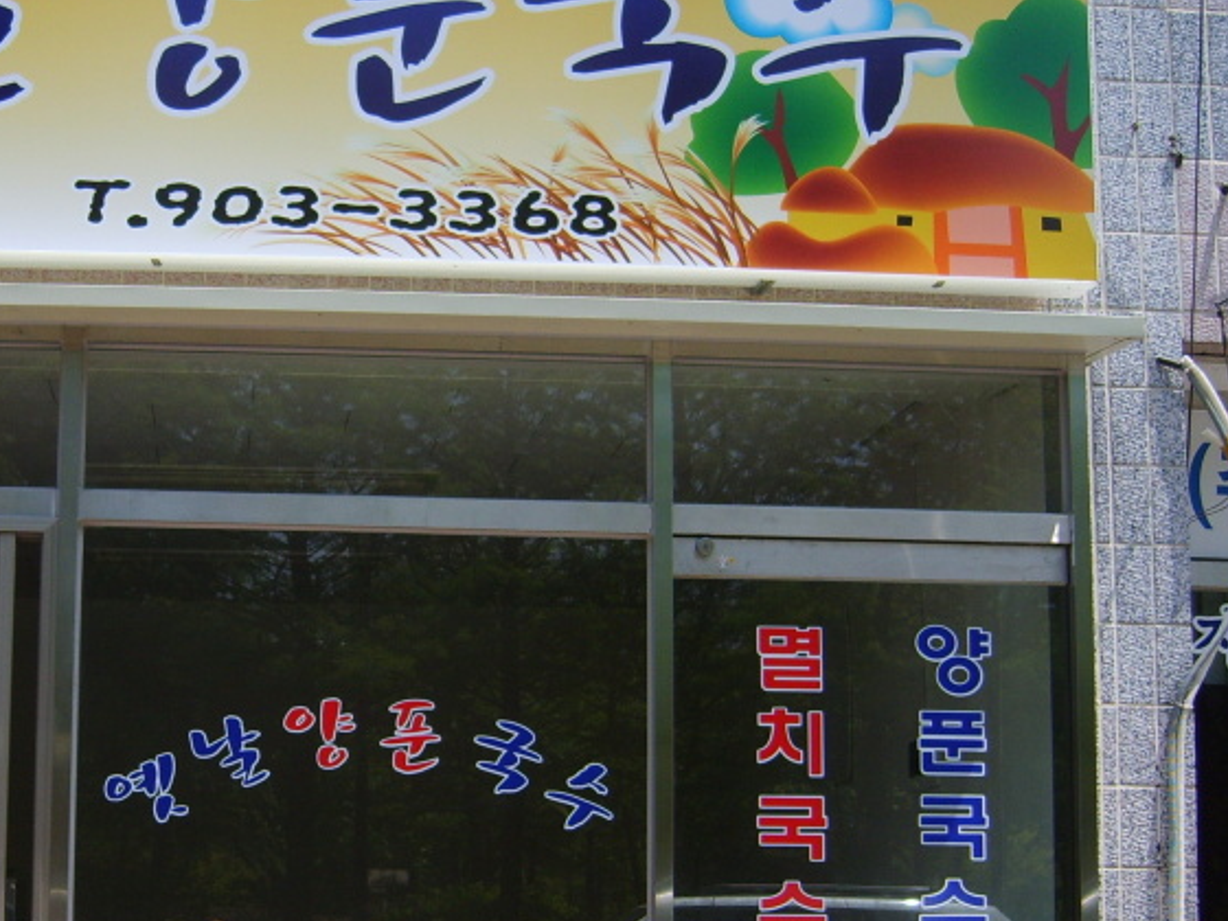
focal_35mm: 64
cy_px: 667
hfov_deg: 29.5
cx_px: 230
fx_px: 2270
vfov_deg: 22.8
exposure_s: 1/1000
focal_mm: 7.4
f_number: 2.8
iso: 50
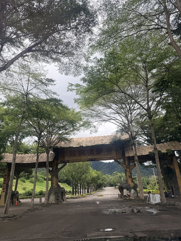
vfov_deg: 71.6
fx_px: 167
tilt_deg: +24.2
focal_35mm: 24
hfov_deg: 56.8
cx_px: 90
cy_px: 120
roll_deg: +2.3
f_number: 1.78
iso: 80
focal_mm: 6.76
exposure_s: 1/521
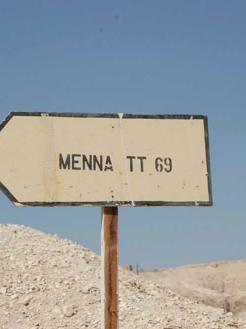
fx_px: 1280
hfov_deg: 11.0
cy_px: 164
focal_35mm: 135
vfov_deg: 14.6
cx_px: 104
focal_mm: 62
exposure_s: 1/400
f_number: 11
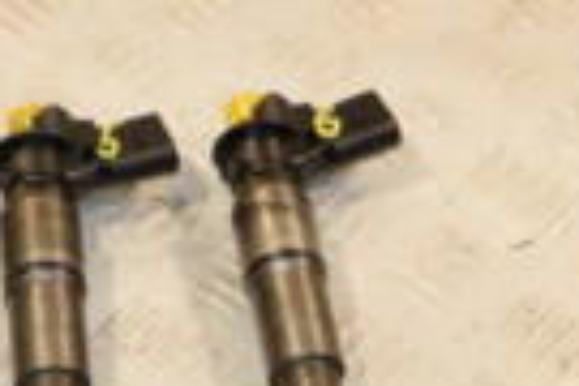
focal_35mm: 147
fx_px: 2364
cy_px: 0
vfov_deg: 9.3
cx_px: -129
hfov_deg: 13.5
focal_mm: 22
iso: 800
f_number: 7.1
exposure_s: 1/200
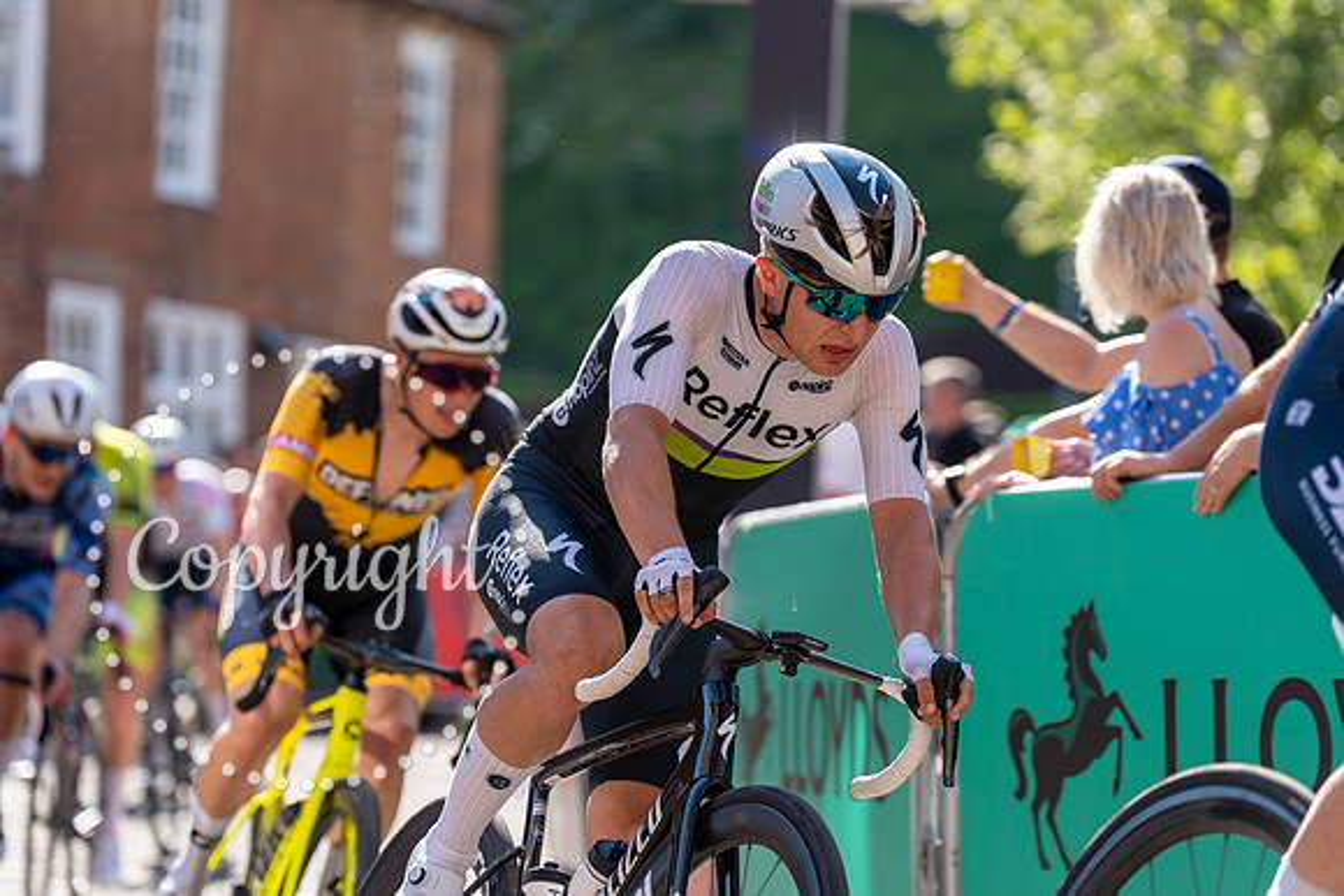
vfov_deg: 9.0
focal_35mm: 152
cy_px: 448
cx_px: 672
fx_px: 5676
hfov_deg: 13.5
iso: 200
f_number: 3.5
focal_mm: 152
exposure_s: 1/1000
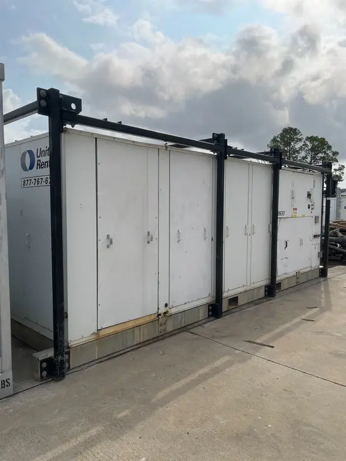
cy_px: 230
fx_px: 346
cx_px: 173
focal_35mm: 26
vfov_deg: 67.3
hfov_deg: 53.1
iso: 50
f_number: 1.6
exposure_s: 1/8403
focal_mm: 5.1
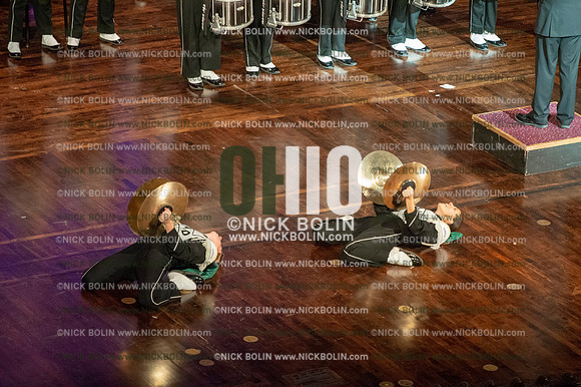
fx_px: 3226
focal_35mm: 200
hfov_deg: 10.3
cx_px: 290
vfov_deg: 6.9
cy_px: 194
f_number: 5.6
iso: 8000
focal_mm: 200
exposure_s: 1/320
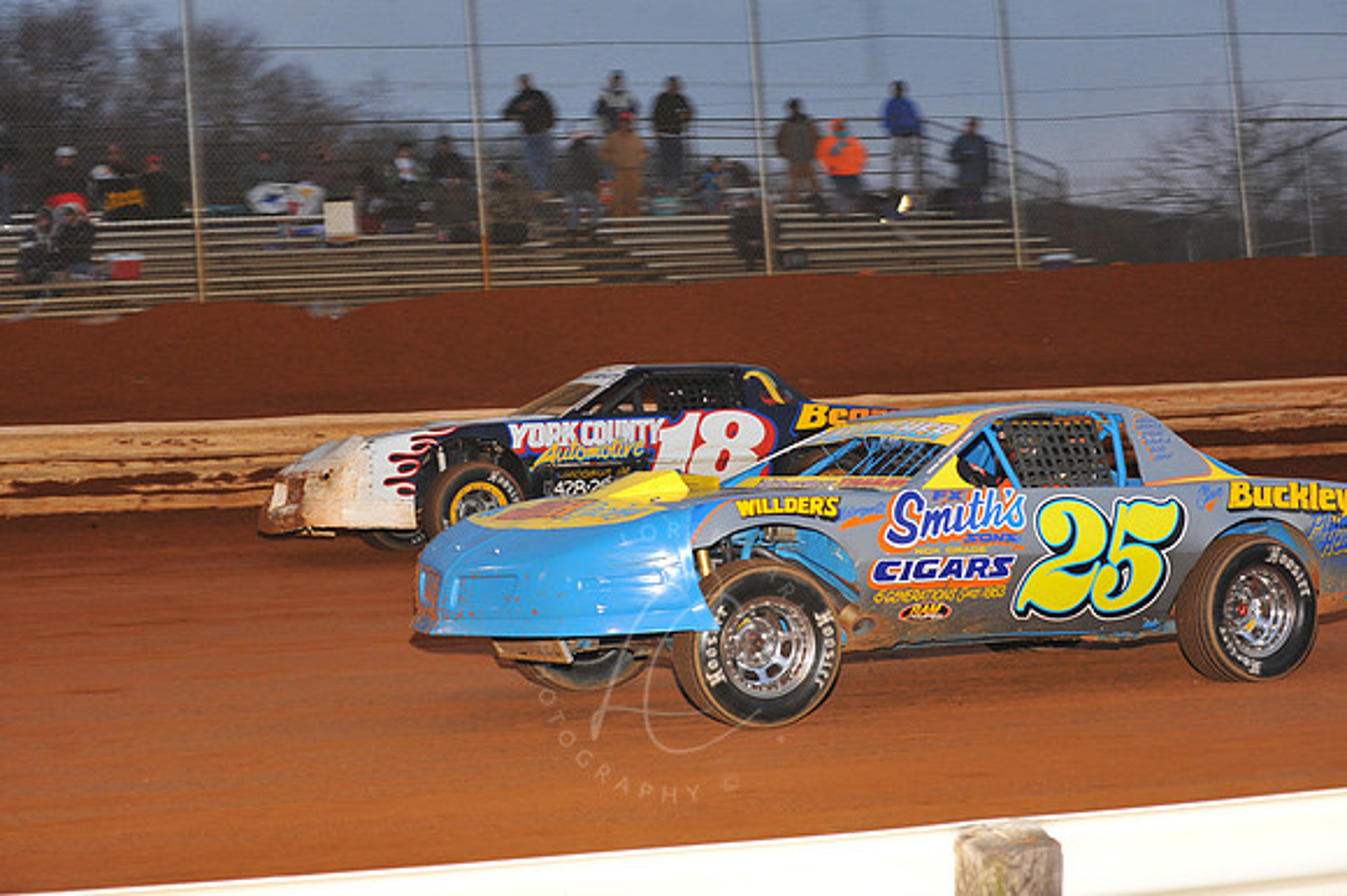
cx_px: 674
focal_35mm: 80
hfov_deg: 25.4
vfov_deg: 17.0
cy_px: 448
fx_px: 2992
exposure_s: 1/320
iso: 1250
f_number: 7.1
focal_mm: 80
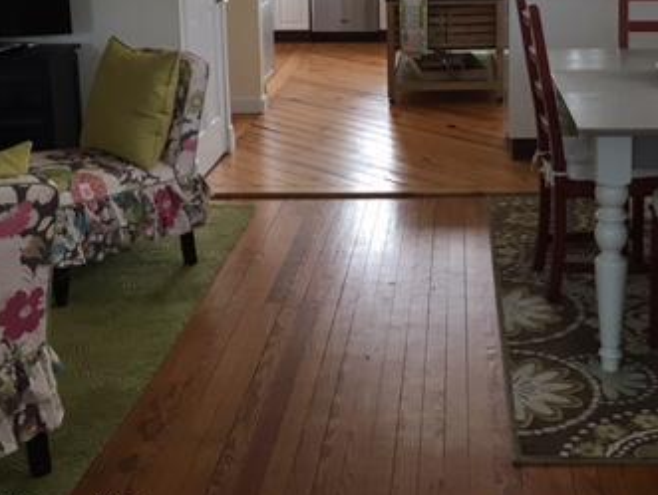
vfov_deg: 25.5
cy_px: 76
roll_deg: -0.2
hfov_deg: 34.0
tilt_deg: -10.2
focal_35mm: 56
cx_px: 439
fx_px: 1066
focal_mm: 4.15
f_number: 2.2
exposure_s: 1/30
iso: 64
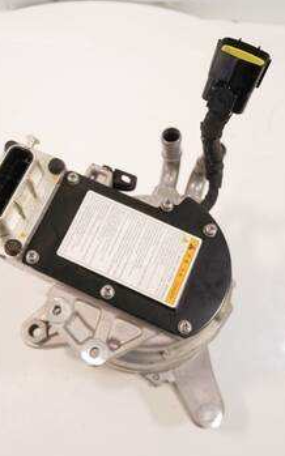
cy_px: 230
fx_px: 435
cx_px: 95
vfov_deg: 55.3
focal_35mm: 35
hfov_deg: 35.9
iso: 500
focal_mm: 12
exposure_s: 1/60
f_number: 3.5
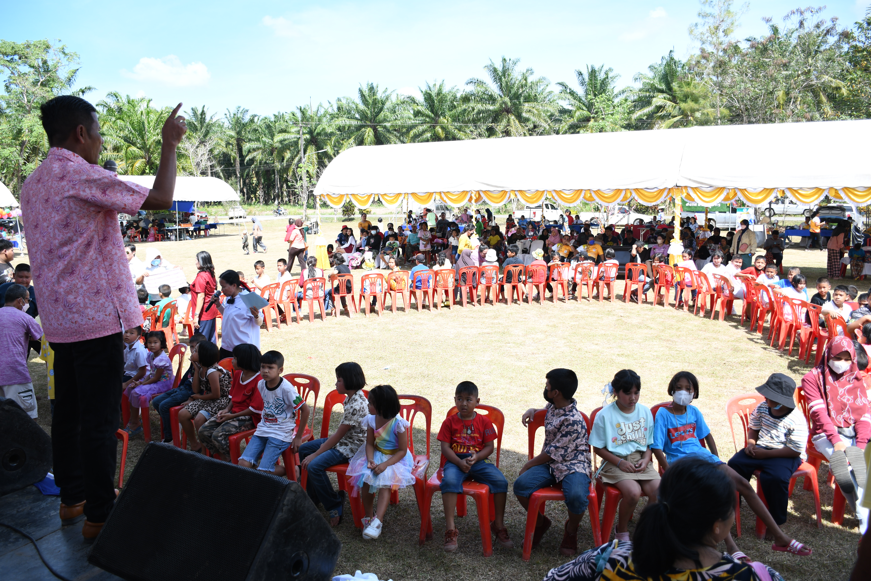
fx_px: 653
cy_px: 290
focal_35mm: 27
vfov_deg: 47.9
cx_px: 436
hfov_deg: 67.4
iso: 100
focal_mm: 18
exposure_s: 1/320
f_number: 4
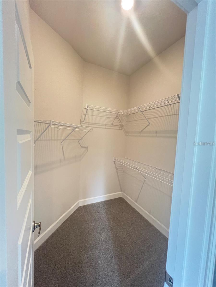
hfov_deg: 89.9
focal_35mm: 13
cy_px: 144
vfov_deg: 106.2
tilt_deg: -3.8
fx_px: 108
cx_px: 108
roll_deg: -3.6
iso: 400
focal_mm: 1.57
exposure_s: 1/60
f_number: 1.8
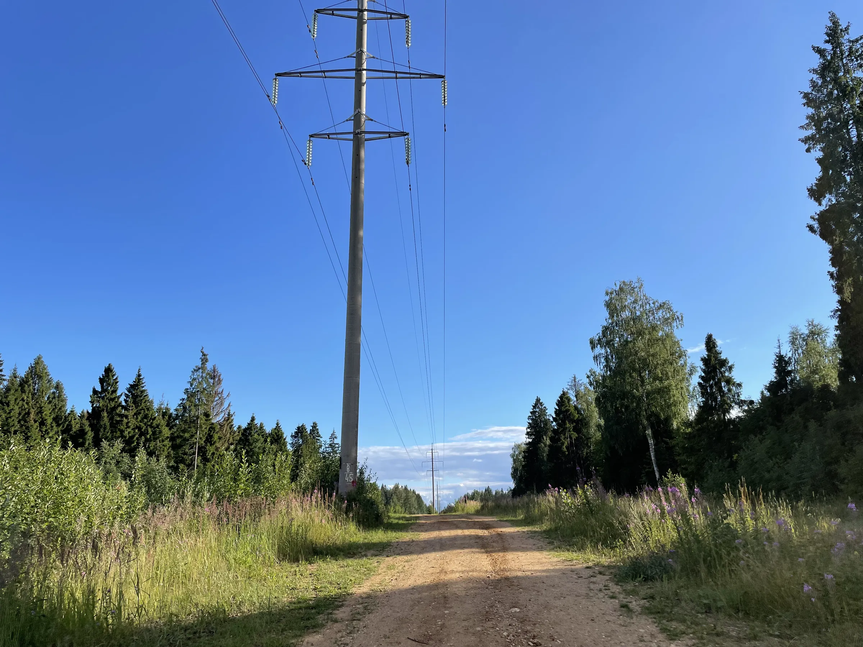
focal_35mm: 26
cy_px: 324
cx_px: 432
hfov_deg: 67.3
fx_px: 648
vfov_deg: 53.1
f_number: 1.6
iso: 32
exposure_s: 1/2882
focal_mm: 4.2
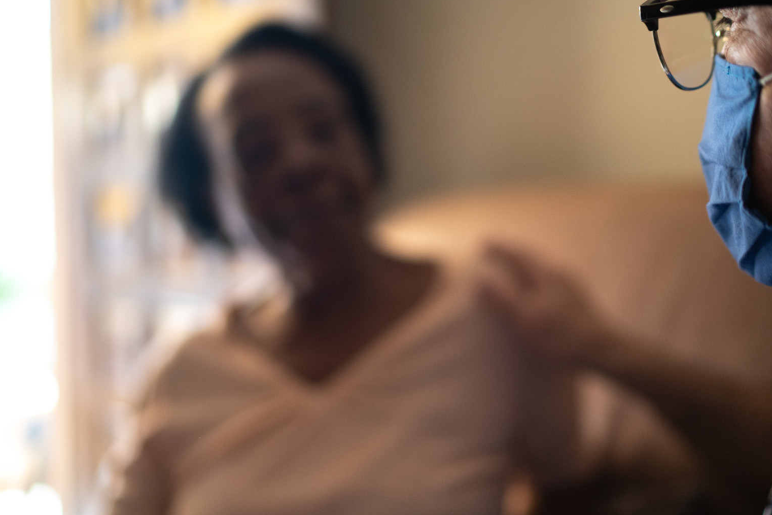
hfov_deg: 42.7
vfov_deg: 29.2
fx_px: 986
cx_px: 405
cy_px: 246
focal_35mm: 46
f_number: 1.4
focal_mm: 35
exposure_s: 1/320
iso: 1000
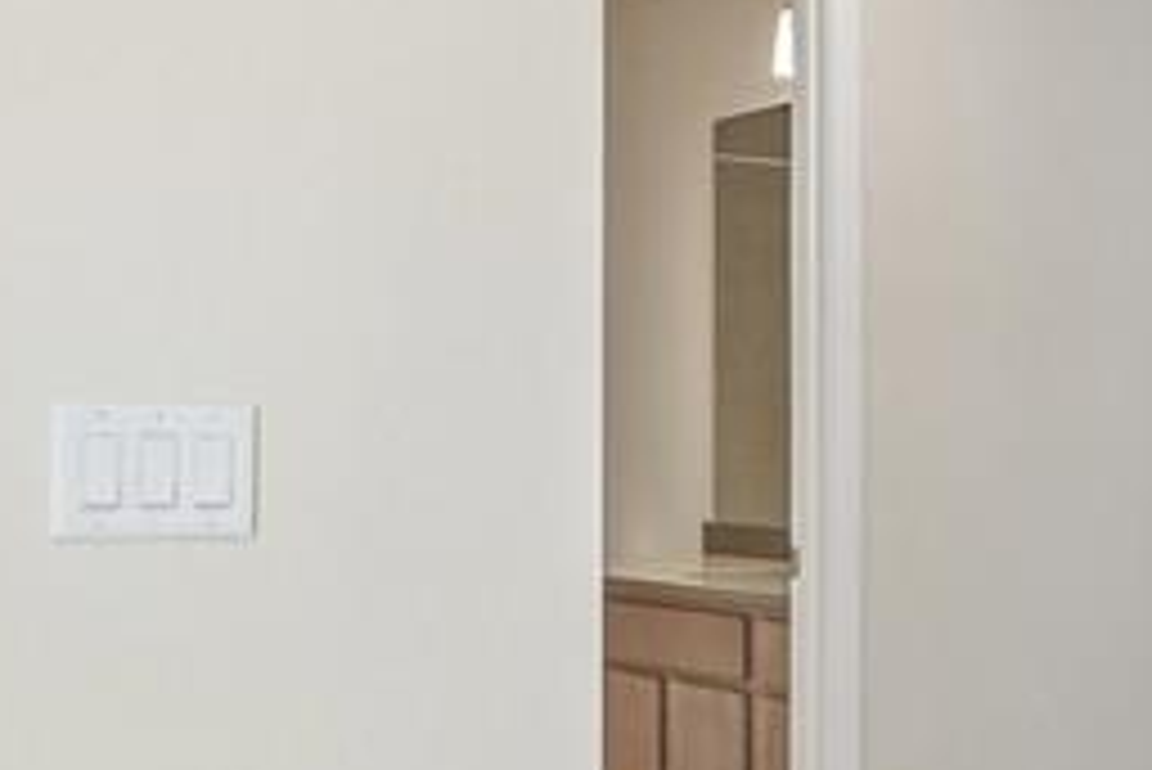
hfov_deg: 31.4
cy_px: 428
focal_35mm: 60
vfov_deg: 22.6
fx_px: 1921
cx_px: 1094
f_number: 8
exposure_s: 1/60
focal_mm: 10
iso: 800
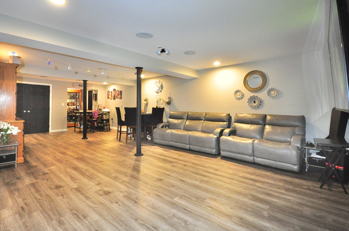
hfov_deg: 93.3
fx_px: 165
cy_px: 100
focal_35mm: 17
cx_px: 173
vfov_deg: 70.0
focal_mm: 10
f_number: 4
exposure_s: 1/80
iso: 2000
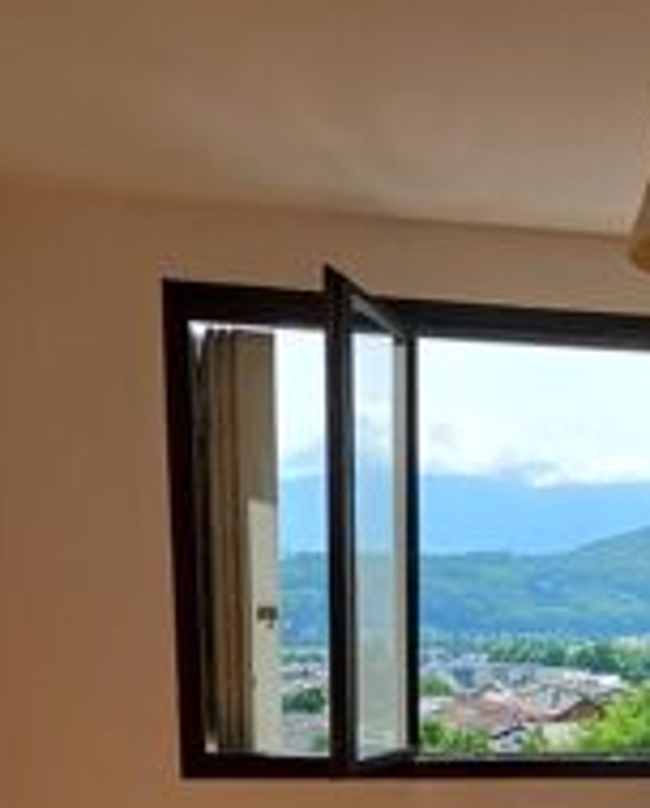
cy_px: 891
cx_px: 535
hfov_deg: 27.1
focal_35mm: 55
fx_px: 1318
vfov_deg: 30.5
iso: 50
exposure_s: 1/400
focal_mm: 4.65
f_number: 1.8
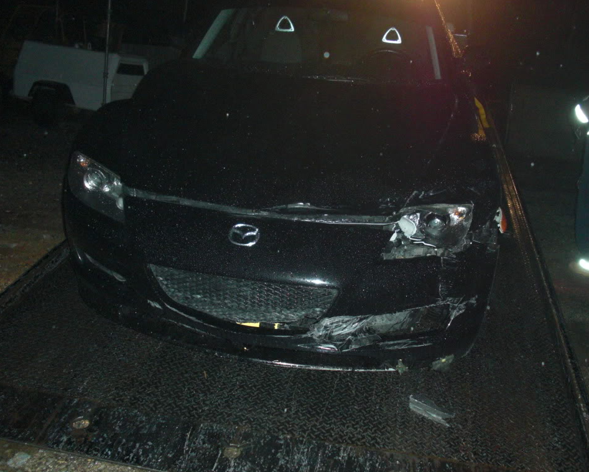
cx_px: 307
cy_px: 238
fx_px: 663
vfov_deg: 39.2
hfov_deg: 47.9
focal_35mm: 38
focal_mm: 6.3
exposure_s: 1/60
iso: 200
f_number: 2.8
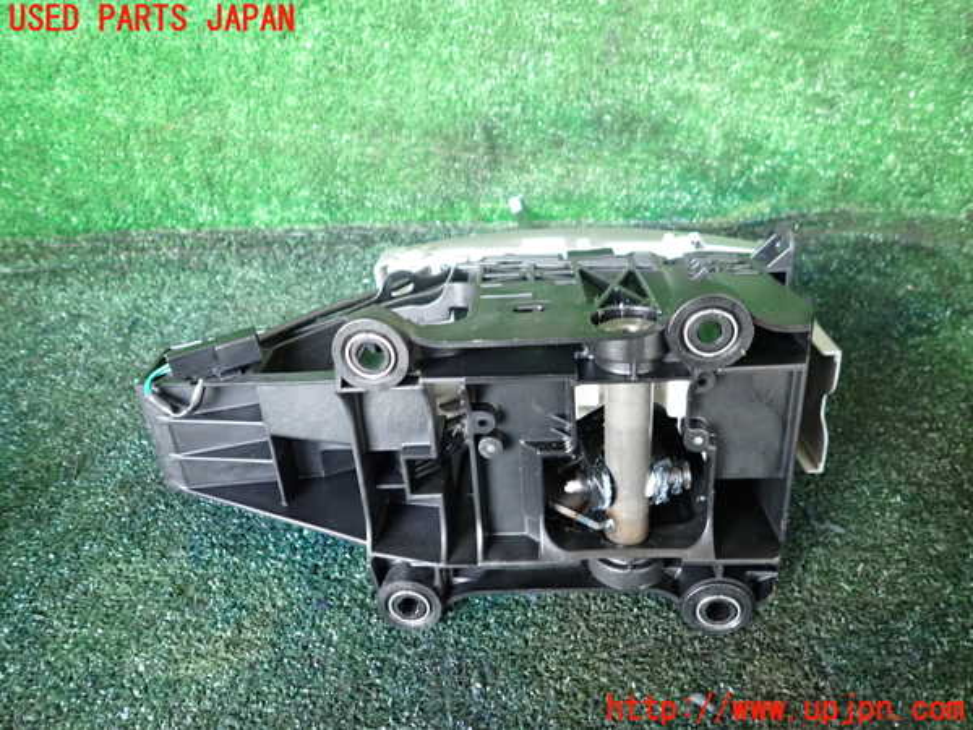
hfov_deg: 69.4
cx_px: 486
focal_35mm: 25
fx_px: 703
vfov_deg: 54.9
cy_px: 365
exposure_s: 1/30
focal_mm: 4.5
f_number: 2
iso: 250
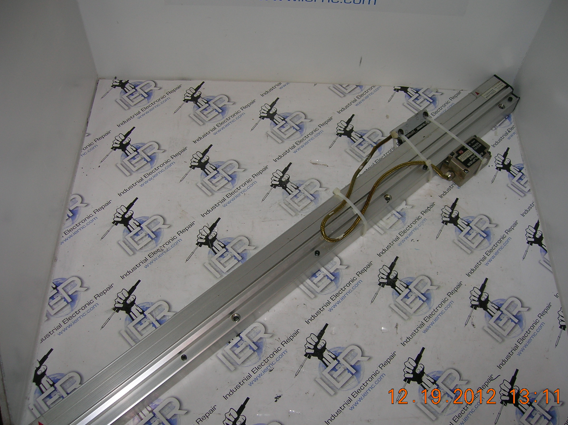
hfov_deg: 51.4
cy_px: 218
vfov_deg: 39.6
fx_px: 590
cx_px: 300
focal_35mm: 36
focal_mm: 5.7
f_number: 2.9
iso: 50
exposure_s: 1/60.1
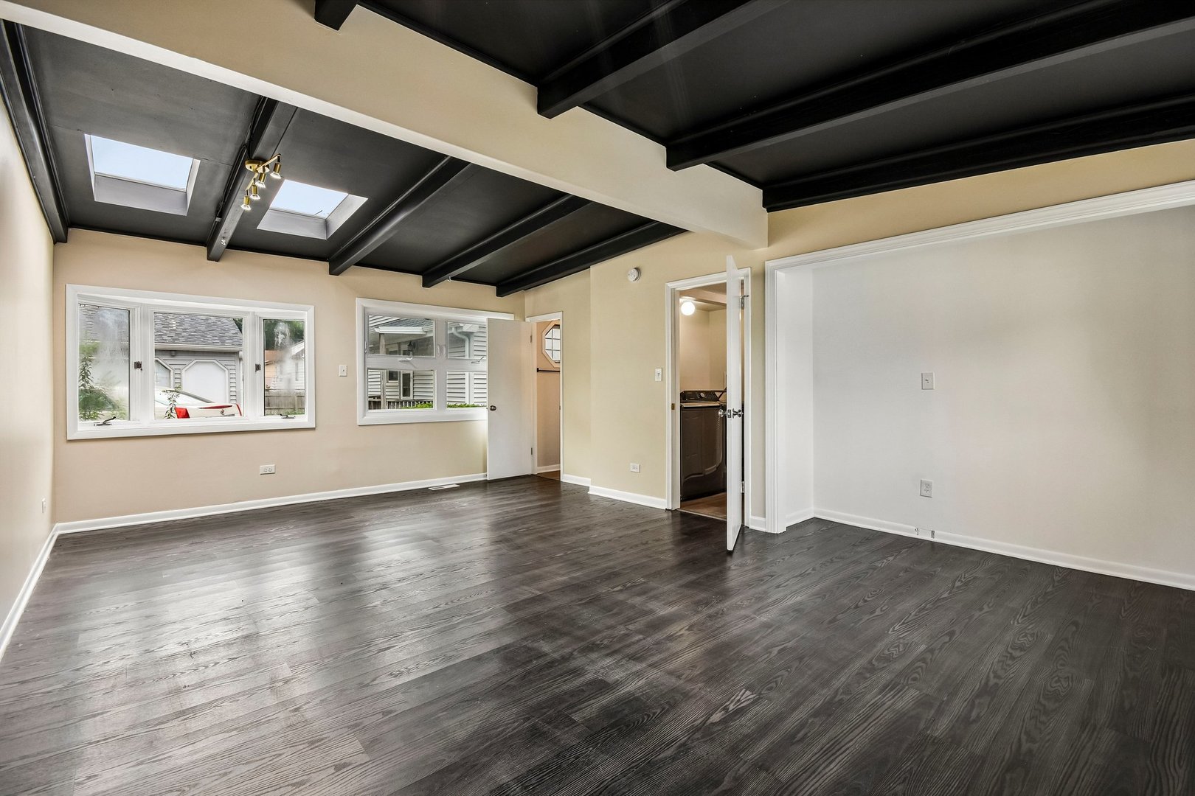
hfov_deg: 100.4
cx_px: 598
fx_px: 498
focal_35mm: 15
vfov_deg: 77.3
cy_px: 398
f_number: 8
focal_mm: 10
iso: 400
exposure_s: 1/20
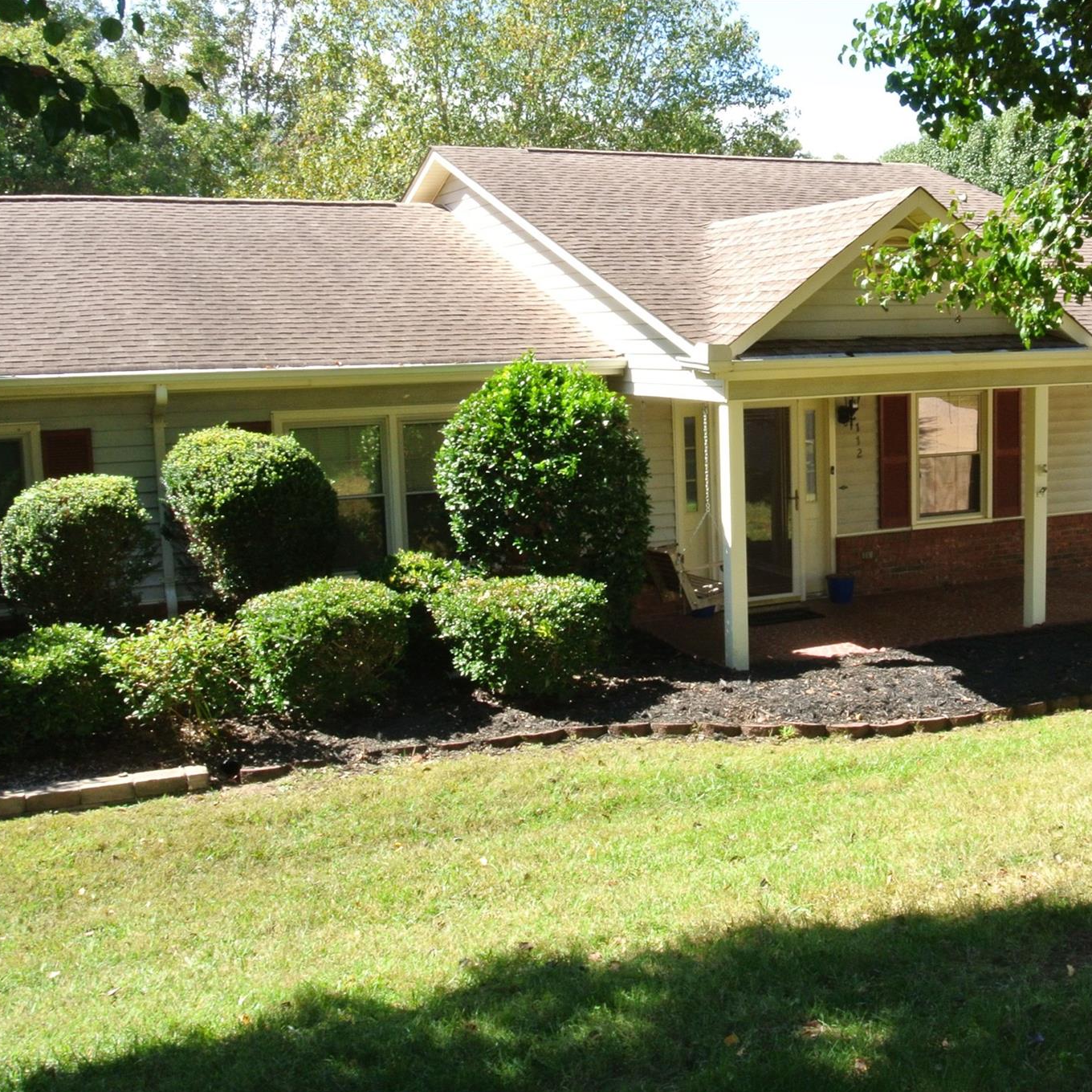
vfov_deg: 40.9
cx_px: 763
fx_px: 1463
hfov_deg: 40.2
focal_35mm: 41
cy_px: 548
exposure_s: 1/60
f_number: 16
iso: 400
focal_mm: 12.2
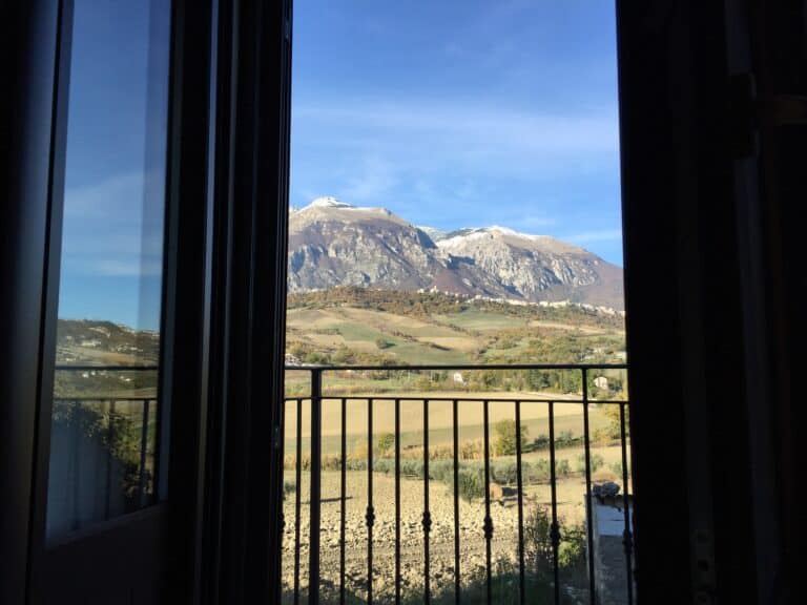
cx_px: 404
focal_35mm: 29
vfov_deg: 48.2
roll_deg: -0.1
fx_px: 676
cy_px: 302
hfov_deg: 61.7
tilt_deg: +6.1
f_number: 2.2
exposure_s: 1/1099
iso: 32
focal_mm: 4.15
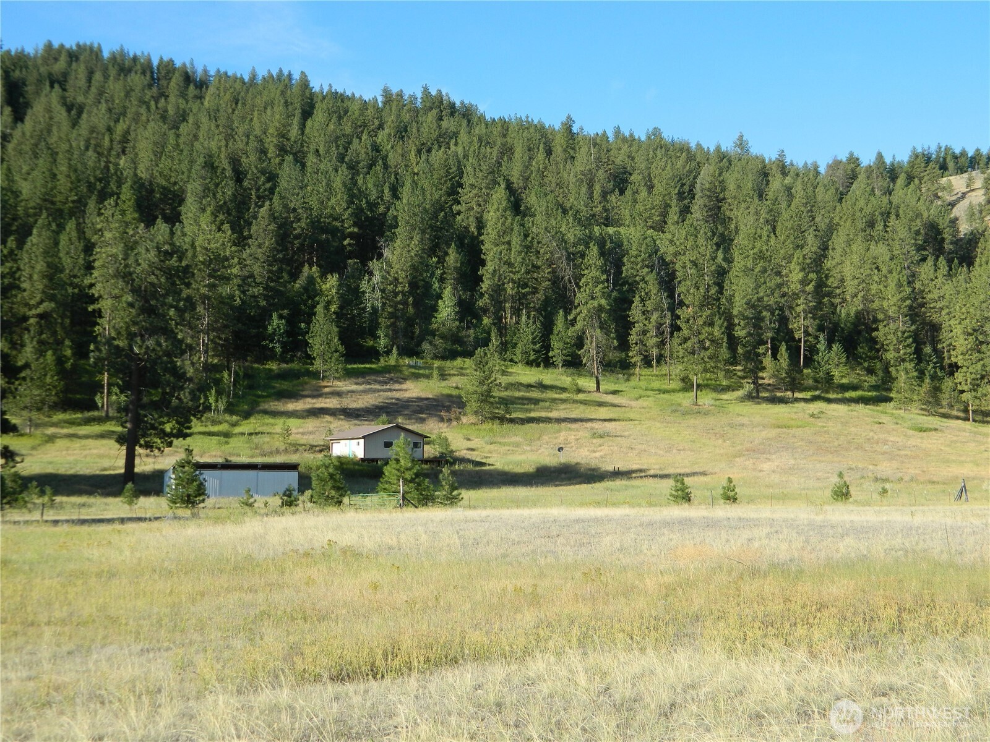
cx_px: 495
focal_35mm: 41
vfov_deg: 35.1
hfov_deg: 45.8
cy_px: 371
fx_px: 1173
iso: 80
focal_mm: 7.3
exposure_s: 1/400
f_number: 3.5
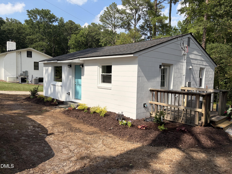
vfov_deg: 53.1
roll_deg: -0.8
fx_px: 174
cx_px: 116
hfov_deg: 67.3
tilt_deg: -4.0
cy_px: 87
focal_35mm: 26
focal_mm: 5.96
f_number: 1.6
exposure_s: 1/4065
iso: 50
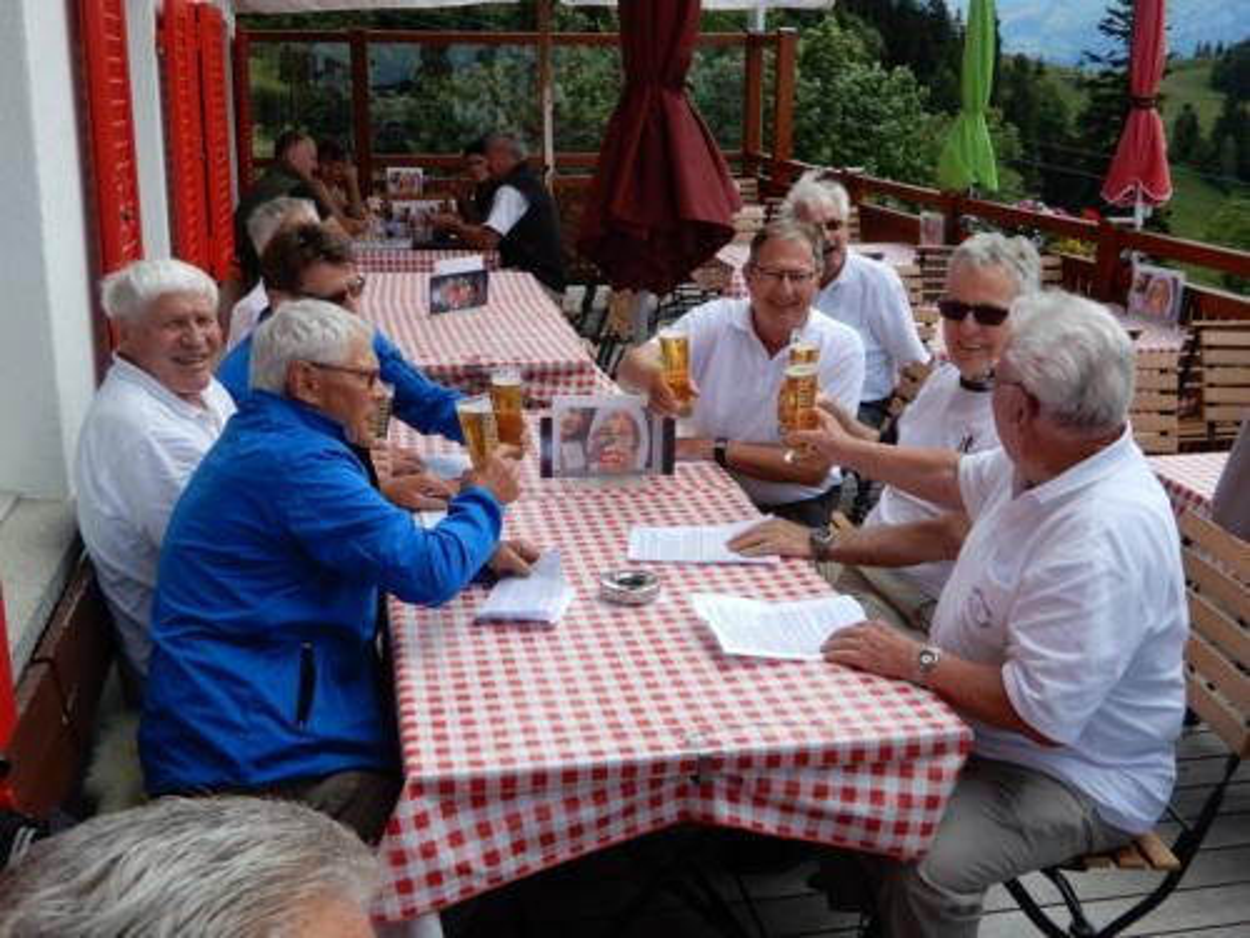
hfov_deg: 49.0
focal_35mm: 38
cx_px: 625
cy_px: 469
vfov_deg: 37.7
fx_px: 1372
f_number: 4
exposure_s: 1/640
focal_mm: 6.8
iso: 80
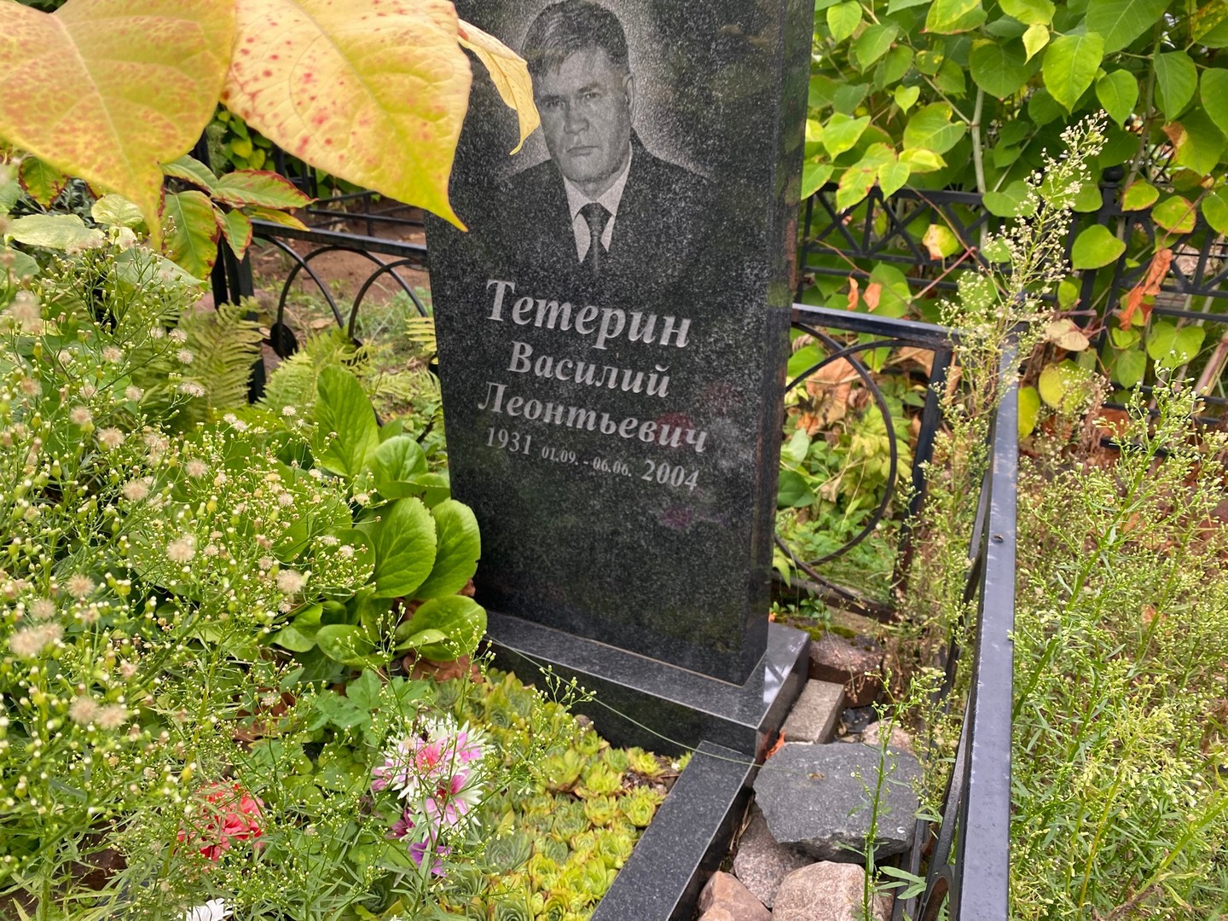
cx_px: 614
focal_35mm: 26
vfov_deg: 53.1
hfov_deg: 67.3
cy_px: 460
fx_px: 922
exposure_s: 1/122
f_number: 1.8
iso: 50
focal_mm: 4.25
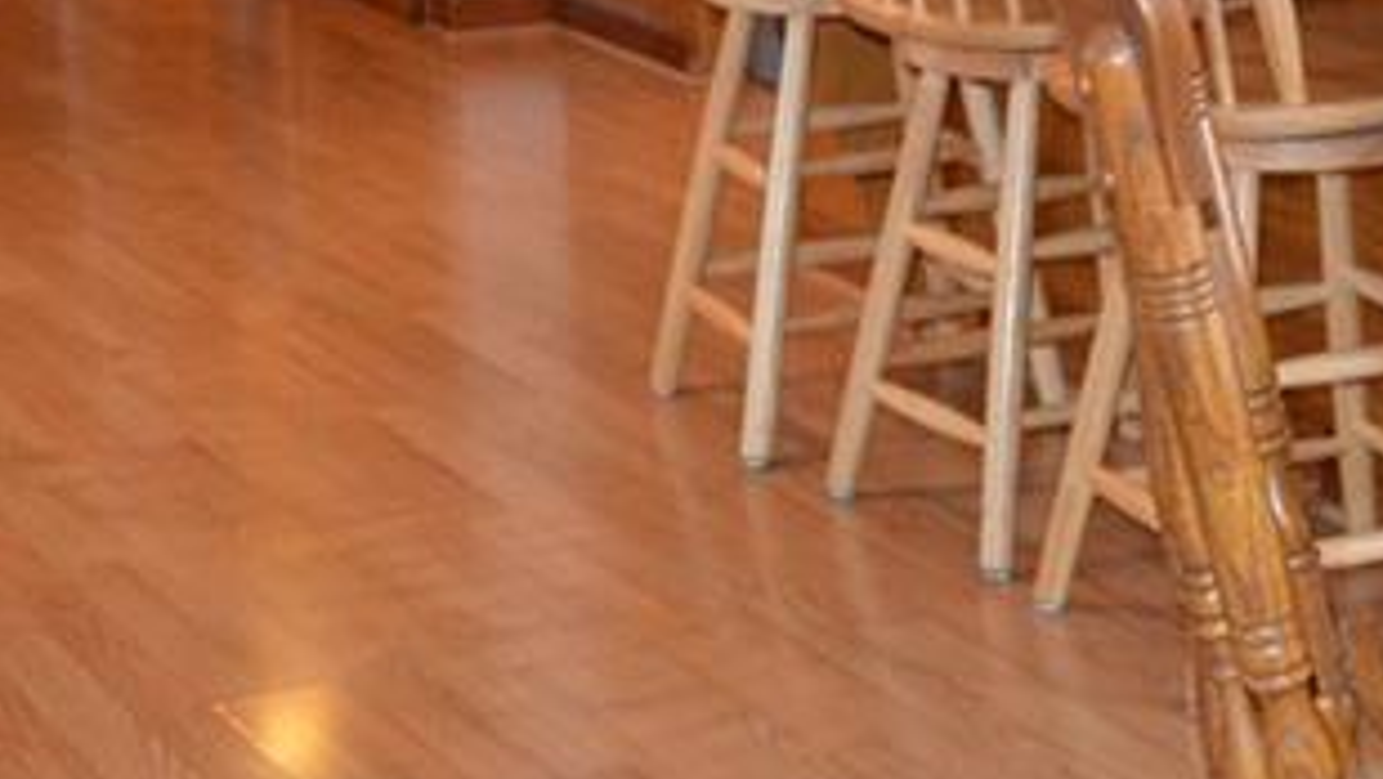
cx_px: 2001
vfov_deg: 11.6
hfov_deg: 18.5
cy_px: 121
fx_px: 3815
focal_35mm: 104
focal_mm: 20
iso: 1000
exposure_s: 1/60
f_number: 3.8
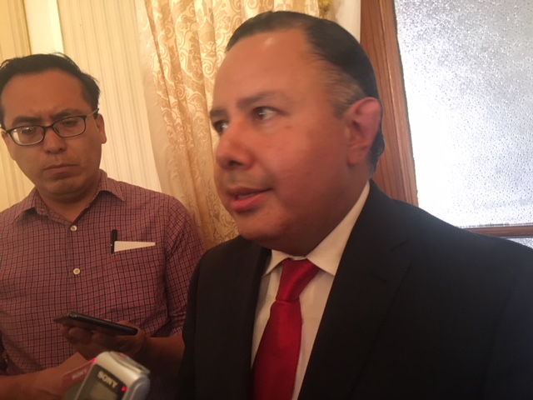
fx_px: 447
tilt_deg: -2.1
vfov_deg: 48.2
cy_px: 200
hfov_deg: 61.7
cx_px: 266
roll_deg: +6.7
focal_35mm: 29
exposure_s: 1/15
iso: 200
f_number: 2.2
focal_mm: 4.15
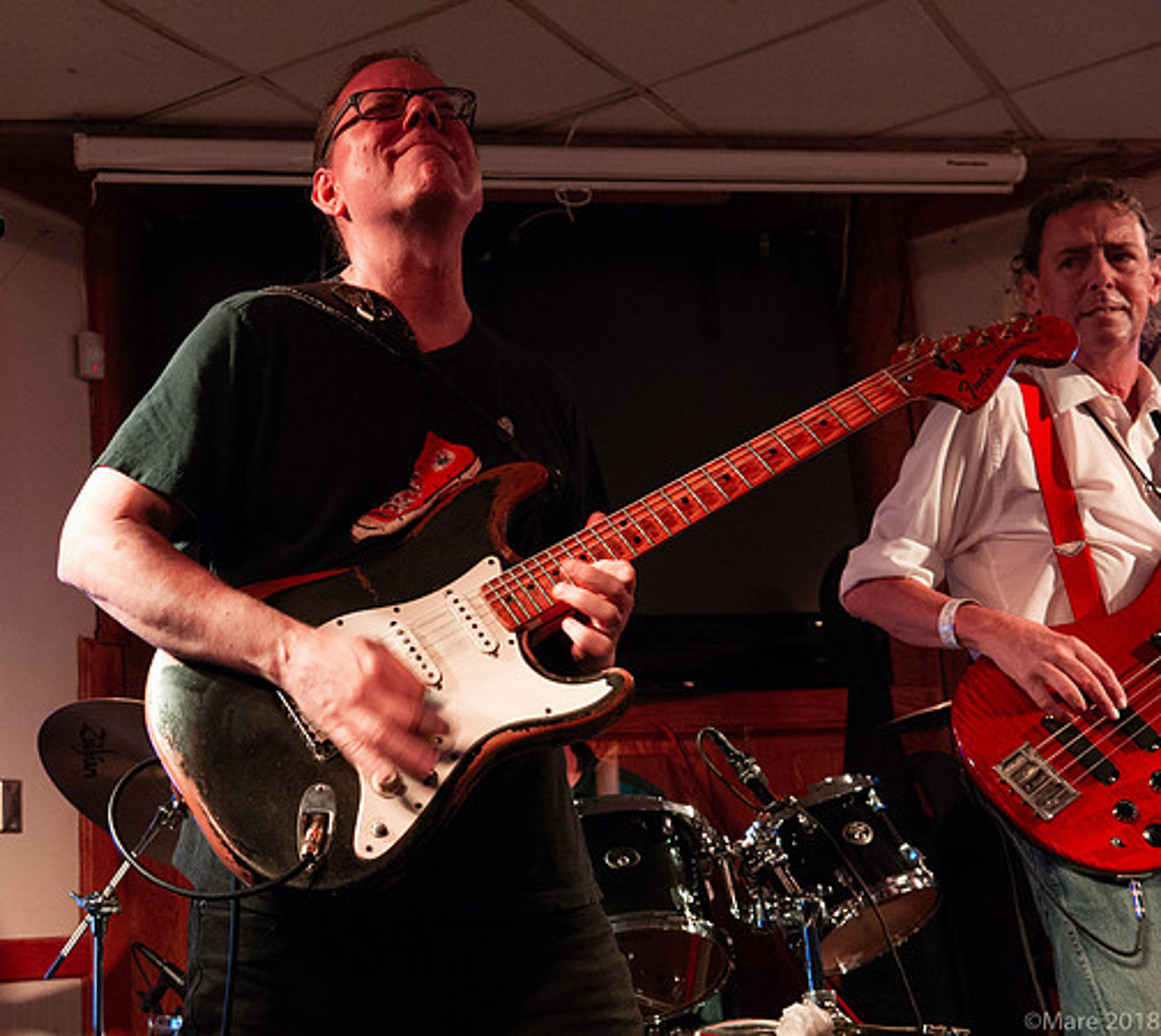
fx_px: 1817
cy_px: 518
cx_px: 382
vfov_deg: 31.8
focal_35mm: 51
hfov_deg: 35.1
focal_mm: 42
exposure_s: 1/50
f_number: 6.3
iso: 6400
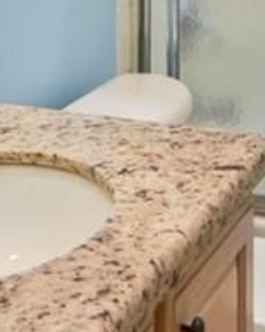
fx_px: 1089
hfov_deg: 13.9
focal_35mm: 111
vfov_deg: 15.8
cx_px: 158
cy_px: -174
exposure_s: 1/8
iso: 200
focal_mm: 14
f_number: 9
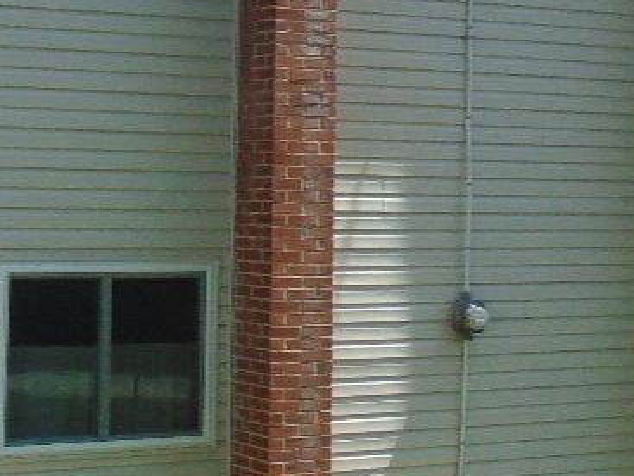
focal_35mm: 98
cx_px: 152
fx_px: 1797
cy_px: 71
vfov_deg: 15.0
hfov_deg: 19.9
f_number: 3
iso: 80
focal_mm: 4.5
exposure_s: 1/1000
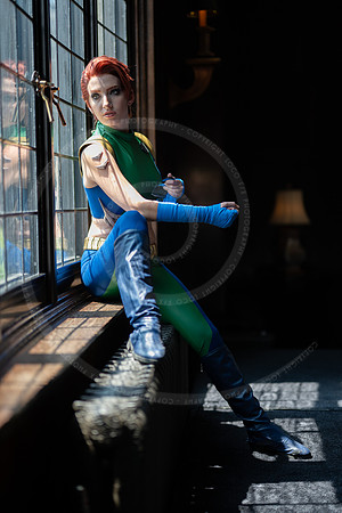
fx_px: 712
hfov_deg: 27.0
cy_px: 256
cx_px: 171
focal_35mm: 50
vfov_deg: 39.6
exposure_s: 1/800
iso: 125
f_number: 1.2
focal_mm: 50
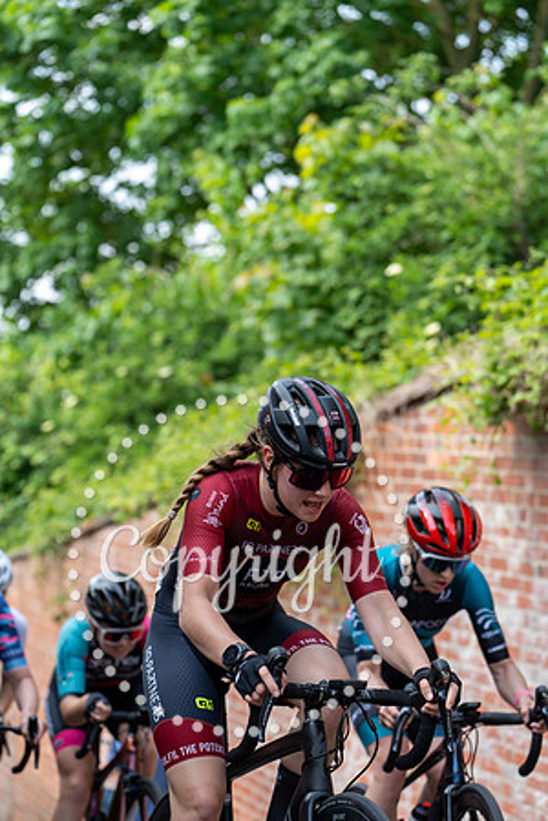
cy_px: 410
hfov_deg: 15.9
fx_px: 1964
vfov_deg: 23.6
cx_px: 274
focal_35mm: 86
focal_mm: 86
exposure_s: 1/640
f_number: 3.2
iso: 200
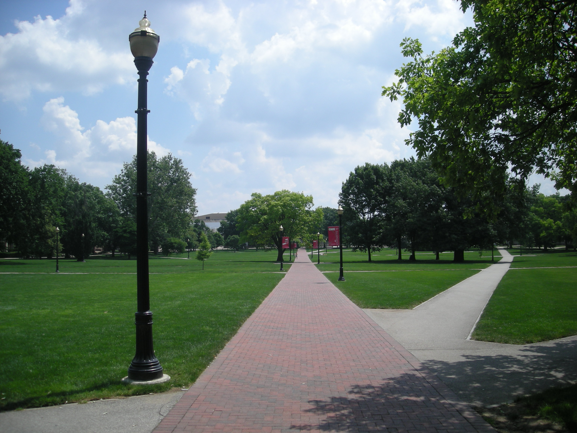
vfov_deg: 40.7
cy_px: 216
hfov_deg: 52.6
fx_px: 583
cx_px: 288
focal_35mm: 35
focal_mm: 5.7
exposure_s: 1/315
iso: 50
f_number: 5.7
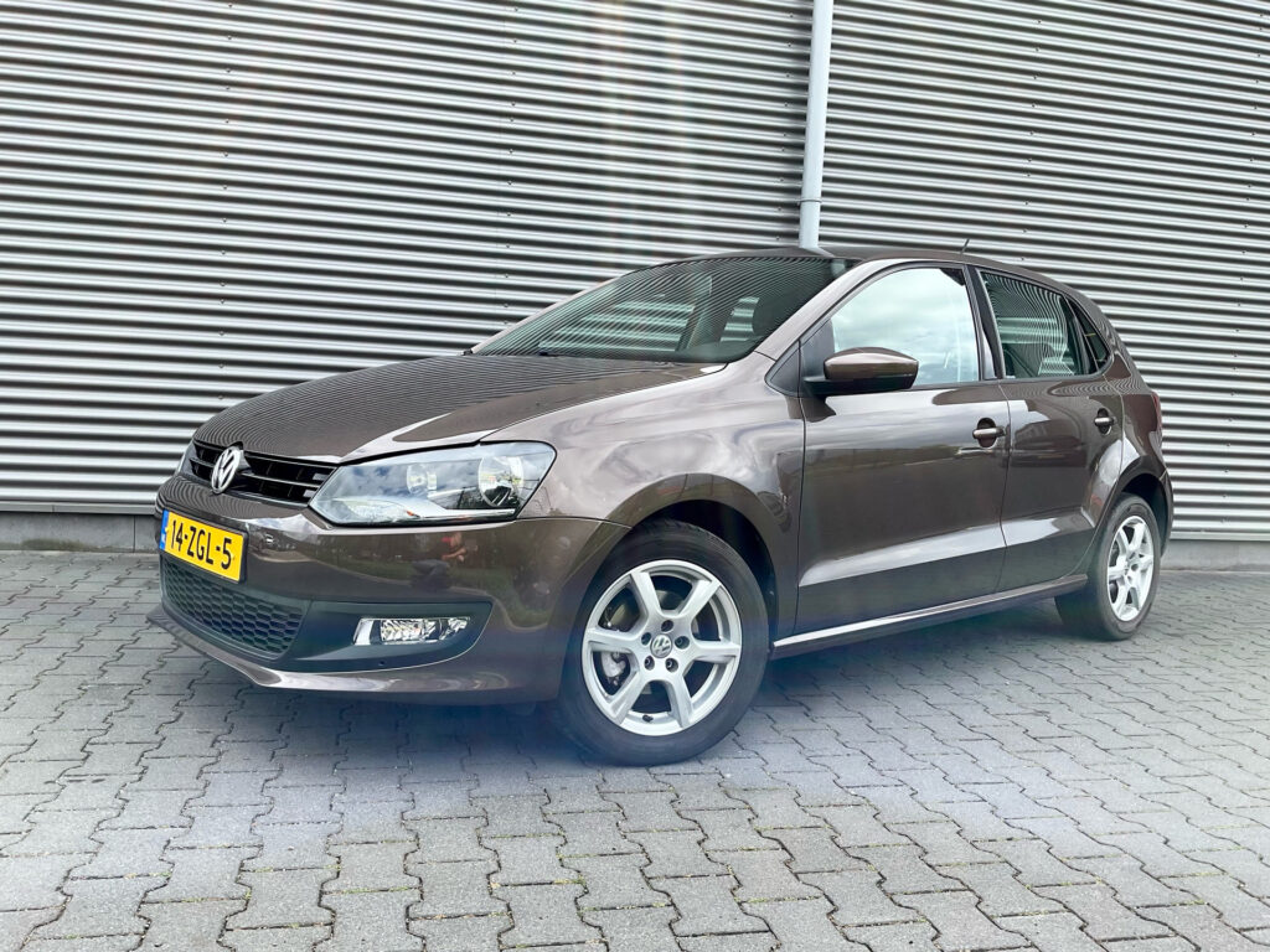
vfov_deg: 48.2
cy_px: 476
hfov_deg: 61.7
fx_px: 1064
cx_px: 635
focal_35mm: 29
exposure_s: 1/519
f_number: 1.8
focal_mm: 3
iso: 16
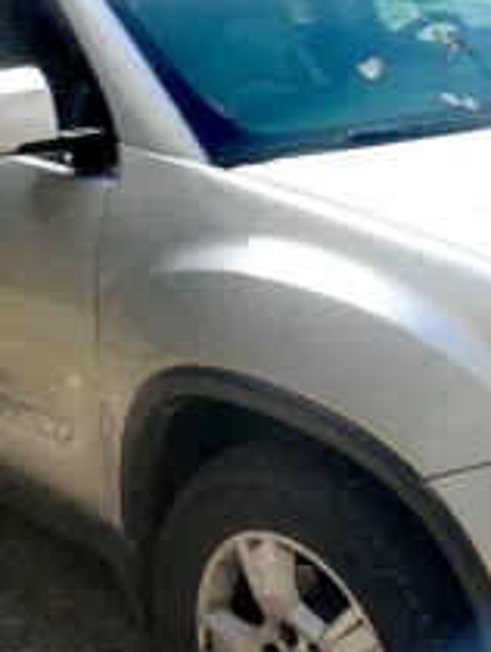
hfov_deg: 20.0
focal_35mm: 73
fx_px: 1378
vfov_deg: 26.6
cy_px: 267
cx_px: 373
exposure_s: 1/344
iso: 100
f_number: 1.75
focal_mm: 5.25
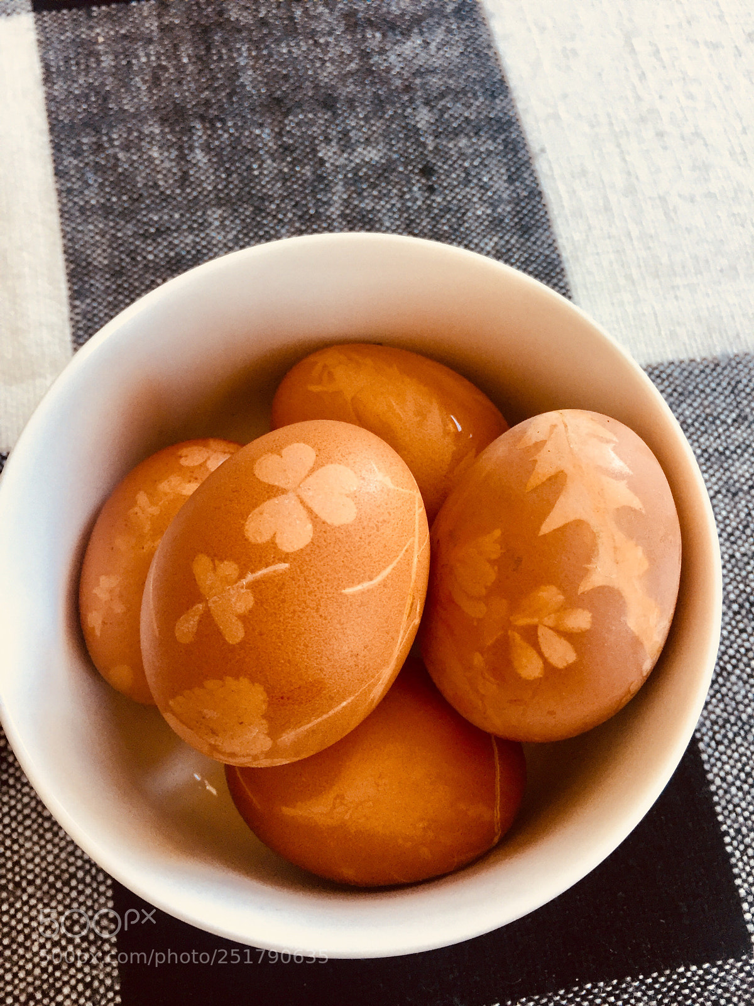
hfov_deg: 48.2
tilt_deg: -71.4
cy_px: 503
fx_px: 842
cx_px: 377
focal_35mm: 29
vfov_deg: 61.7
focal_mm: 4.15
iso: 50
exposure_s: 1/33
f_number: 2.2
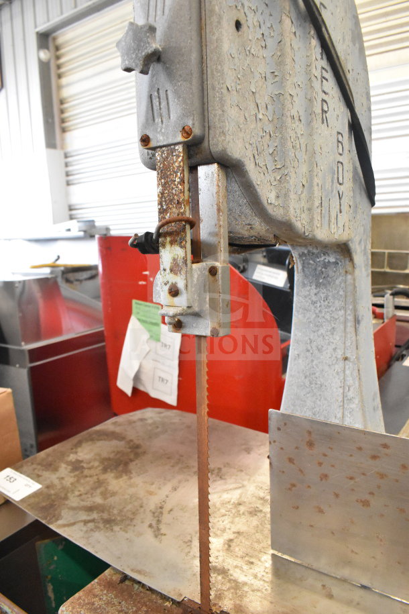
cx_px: 204
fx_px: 460
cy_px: 307
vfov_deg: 67.4
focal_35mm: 27
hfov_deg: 47.9
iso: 6400
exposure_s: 1/160
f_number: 6.3
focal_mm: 18
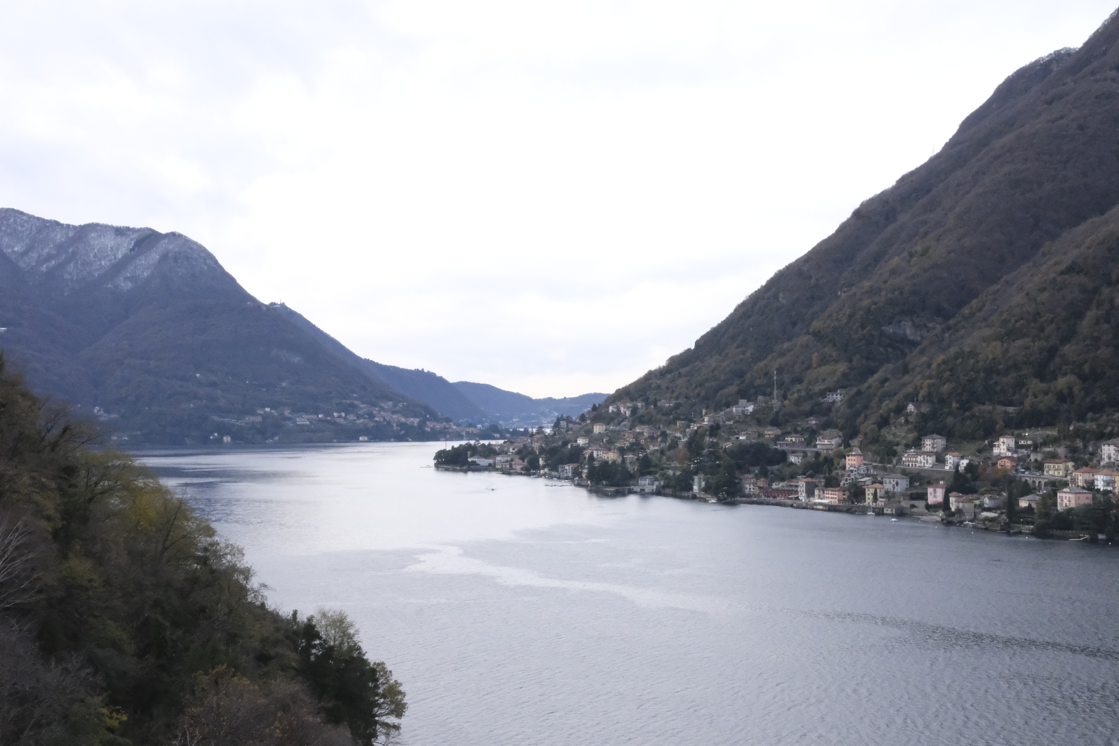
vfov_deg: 27.0
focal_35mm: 50
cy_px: 373
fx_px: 1554
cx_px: 560
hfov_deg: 39.6
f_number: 16
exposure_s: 1/1000
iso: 12800
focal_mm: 33
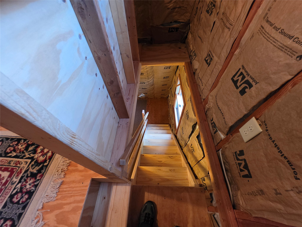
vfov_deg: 89.9
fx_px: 113
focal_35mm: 13
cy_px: 114
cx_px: 151
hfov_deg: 106.2
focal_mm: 2.2
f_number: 1.9
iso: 800
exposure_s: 1/60
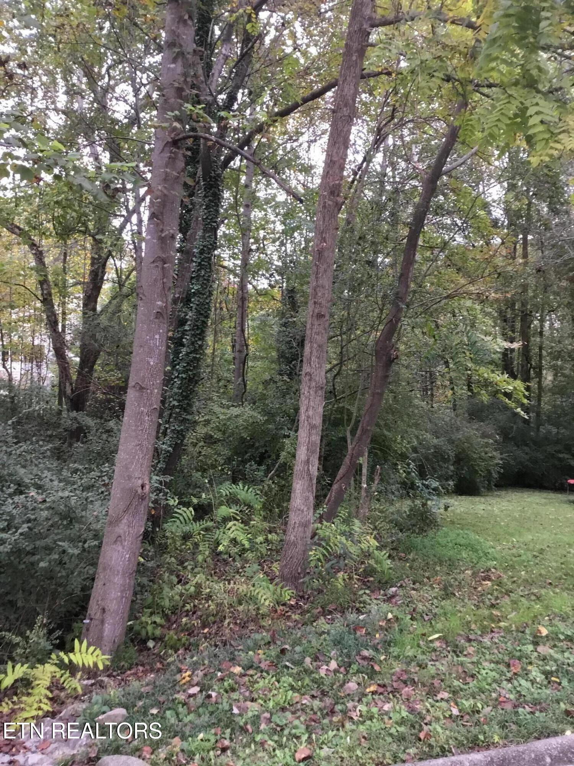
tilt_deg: -0.7
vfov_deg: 58.4
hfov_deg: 45.4
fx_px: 685
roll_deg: -1.0
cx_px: 287
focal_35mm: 31
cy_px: 383
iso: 64
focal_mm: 3.3
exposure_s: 1/30
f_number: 2.4
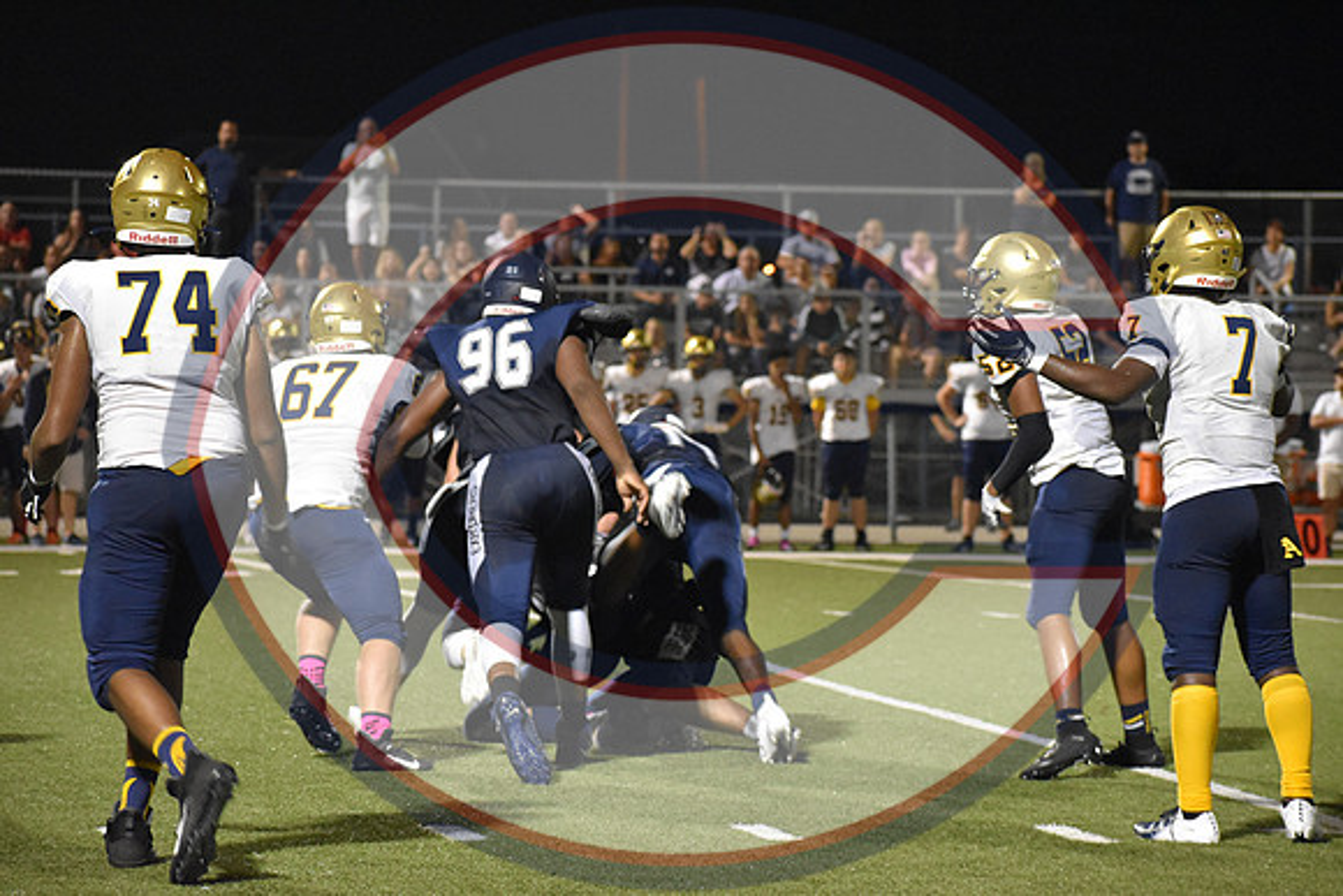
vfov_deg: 7.5
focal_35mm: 183
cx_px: 672
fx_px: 6828
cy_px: 448
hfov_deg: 11.2
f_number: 4.8
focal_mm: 122
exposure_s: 1/125
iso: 4500
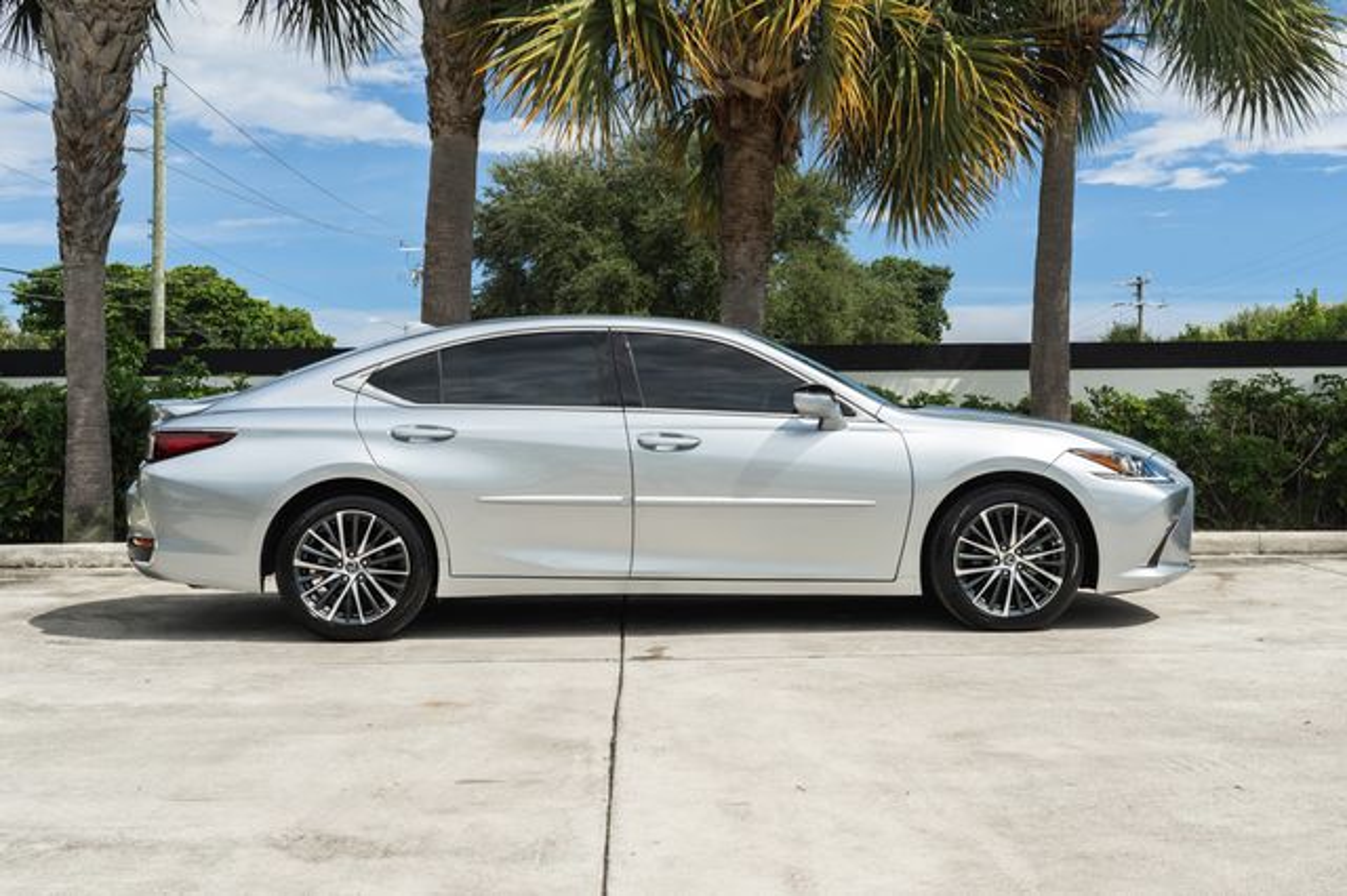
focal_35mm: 45
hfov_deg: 43.4
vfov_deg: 29.7
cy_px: 448
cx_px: 726
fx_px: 1689
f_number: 10
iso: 100
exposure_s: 1/50
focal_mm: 35
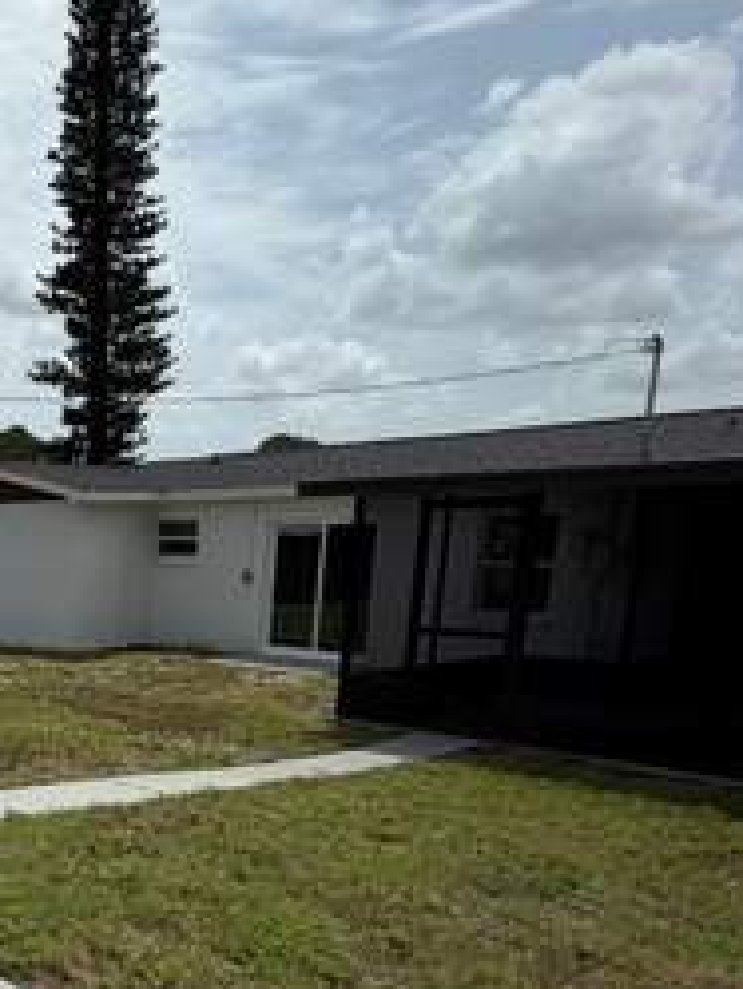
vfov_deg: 48.5
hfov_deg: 33.9
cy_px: 790
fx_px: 1029
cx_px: -95
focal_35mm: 36
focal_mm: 2.22
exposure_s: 1/2024
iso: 20
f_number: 2.2
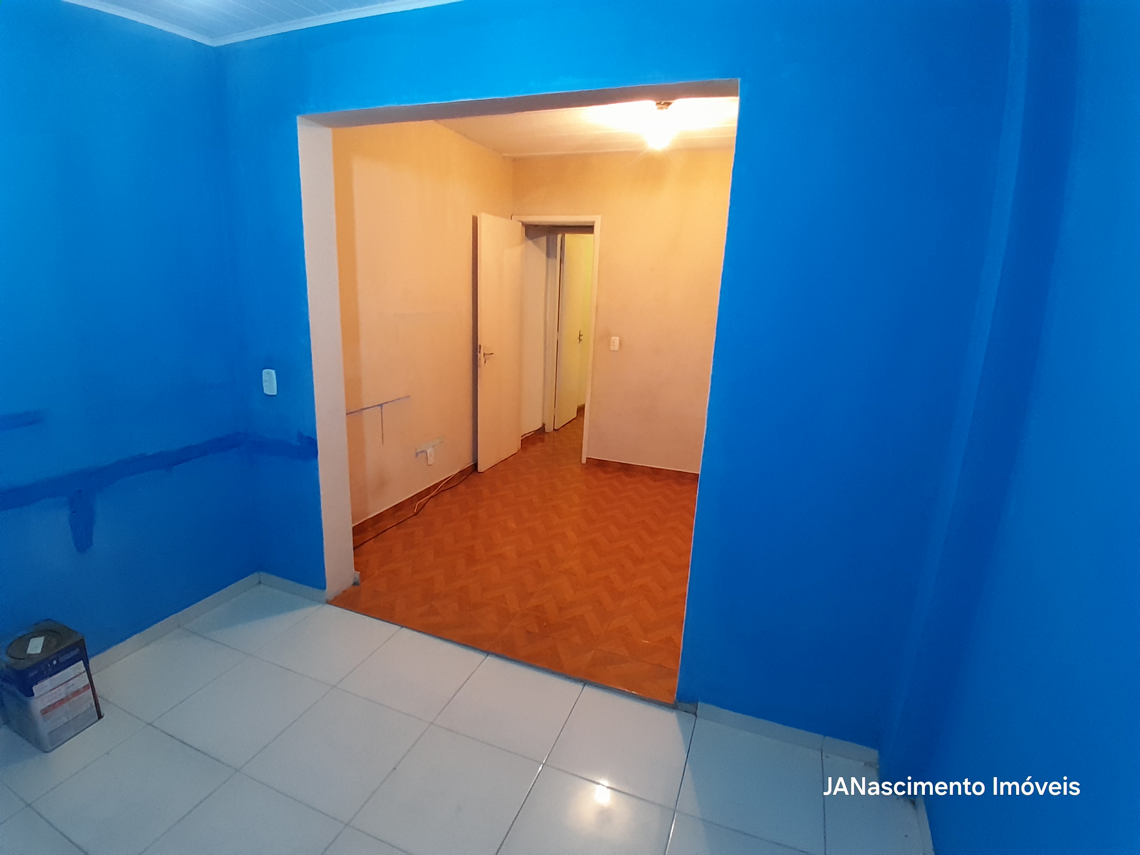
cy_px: 428
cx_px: 570
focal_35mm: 17
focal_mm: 1.46
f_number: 2.2
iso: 250
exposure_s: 1/24
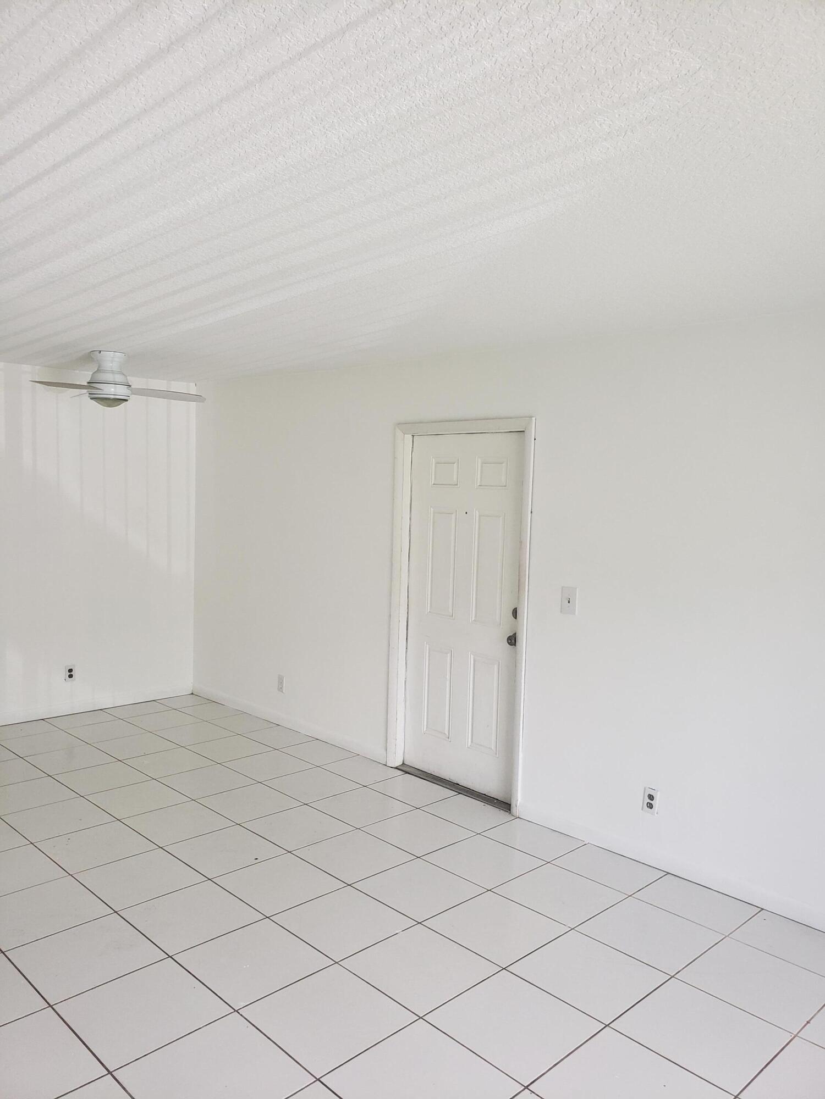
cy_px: 550
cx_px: 412
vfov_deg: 67.3
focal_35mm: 26
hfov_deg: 53.1
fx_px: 826
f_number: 2.4
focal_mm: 4.3
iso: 160
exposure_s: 1/60
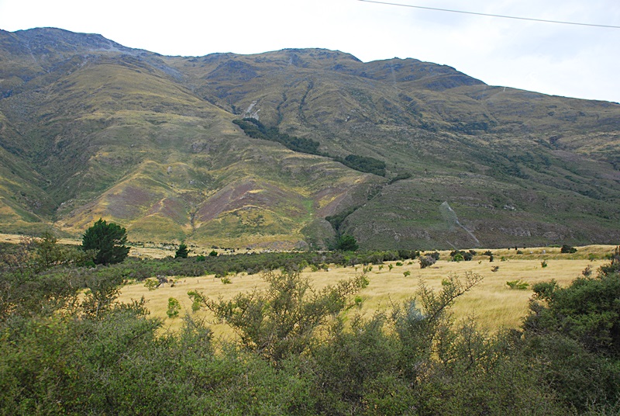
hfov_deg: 57.2
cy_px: 208
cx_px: 310
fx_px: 569
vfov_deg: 40.1
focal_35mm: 33
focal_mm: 22
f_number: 6.3
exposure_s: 1/40
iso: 400
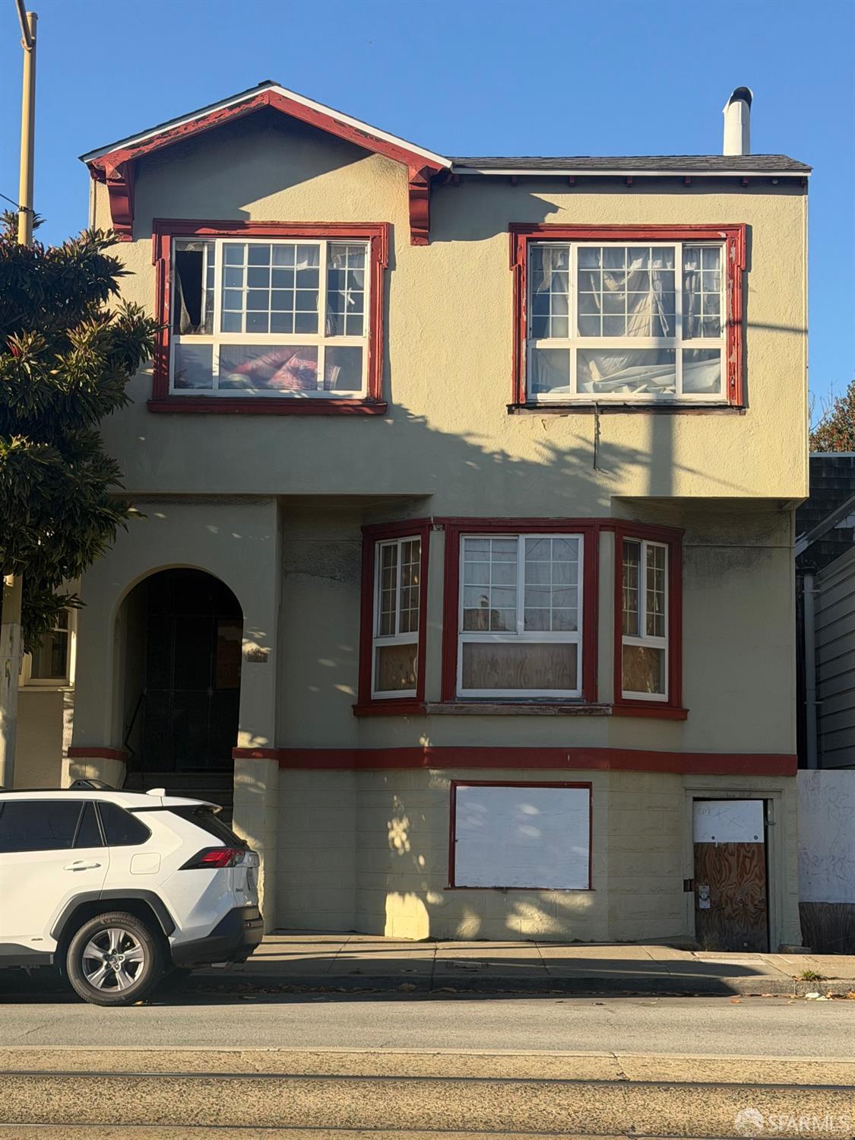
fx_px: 1580
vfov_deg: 39.6
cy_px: 570
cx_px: 428
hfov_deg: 30.3
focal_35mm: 48
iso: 64
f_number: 1.78
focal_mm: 6.76
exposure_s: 1/2208
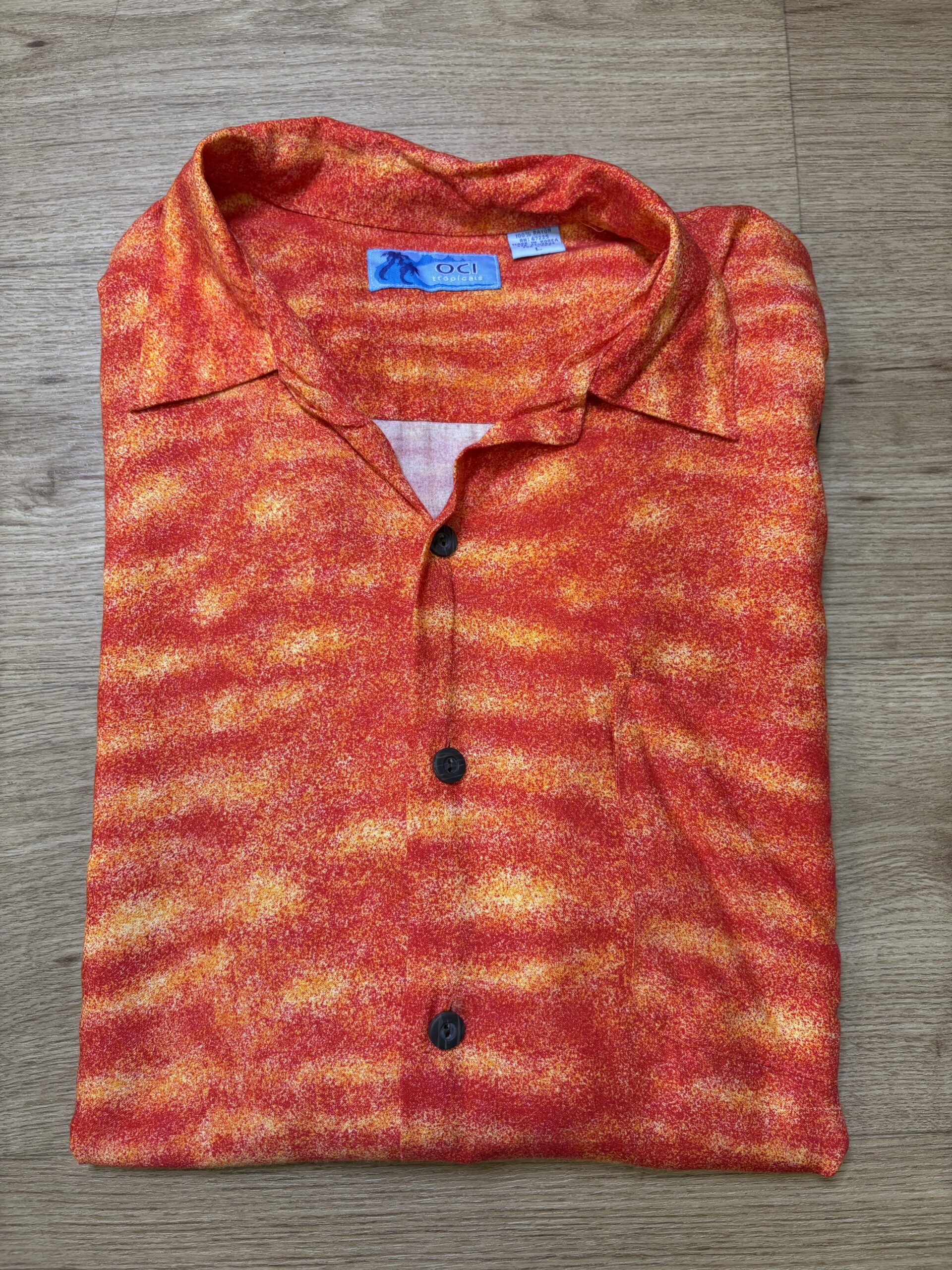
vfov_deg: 67.3
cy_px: 635
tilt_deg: -82.8
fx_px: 953
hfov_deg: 53.1
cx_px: 476
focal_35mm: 26
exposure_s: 1/100
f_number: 1.6
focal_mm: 5.96
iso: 100
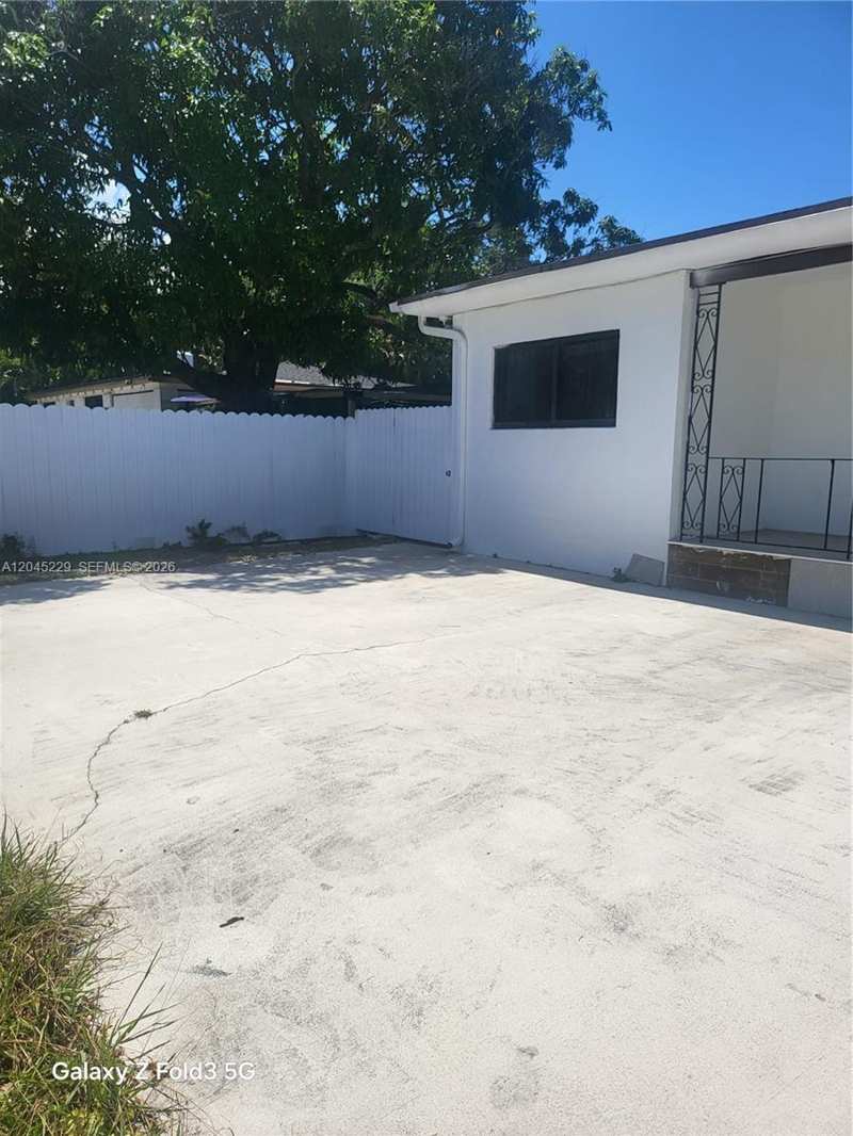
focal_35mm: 24
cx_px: 426
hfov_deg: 56.8
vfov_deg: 71.6
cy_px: 568
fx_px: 788
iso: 40
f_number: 1.8
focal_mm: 5
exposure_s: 1/3687
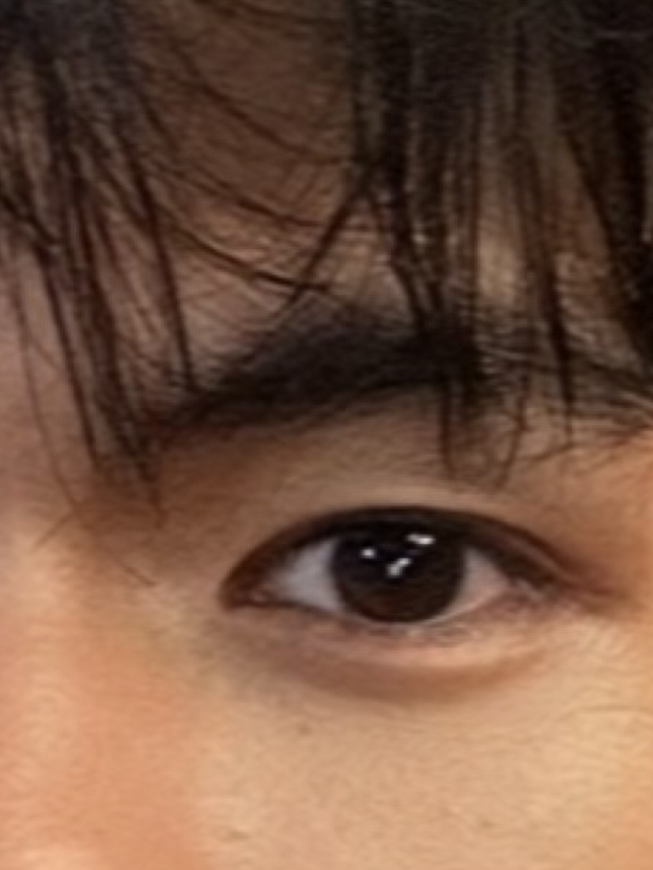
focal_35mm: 151
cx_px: 312
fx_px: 3795
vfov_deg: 12.6
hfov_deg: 9.8
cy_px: 1202
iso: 2000
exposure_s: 1/15
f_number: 1.9
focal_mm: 2.69
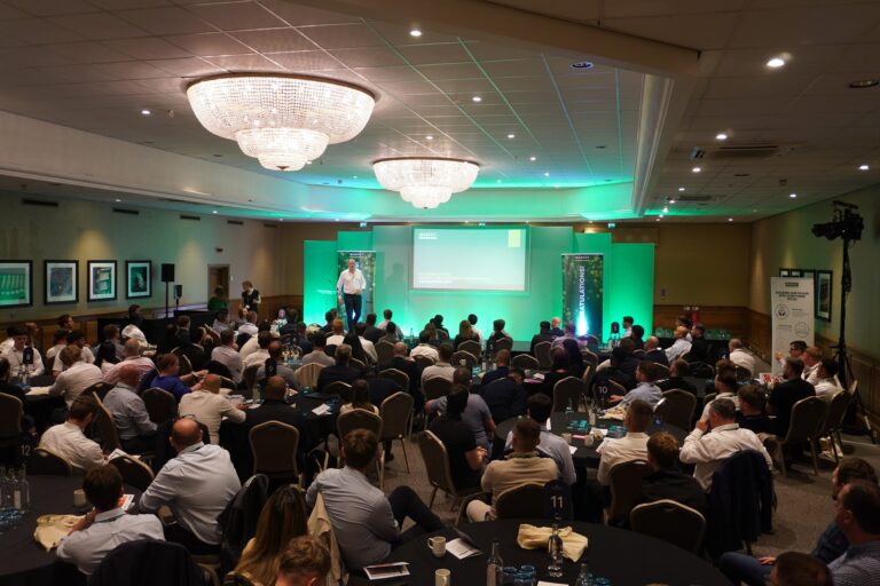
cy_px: 293
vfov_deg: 43.6
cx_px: 440
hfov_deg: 61.9
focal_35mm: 30
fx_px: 733
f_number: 4
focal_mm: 20
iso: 500
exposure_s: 1/30
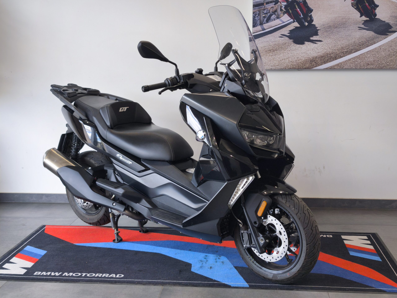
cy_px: 149
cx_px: 198
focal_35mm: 46
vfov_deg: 31.5
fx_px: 528
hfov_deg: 41.2
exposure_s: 1/100
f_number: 1.6
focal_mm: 6.57
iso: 50
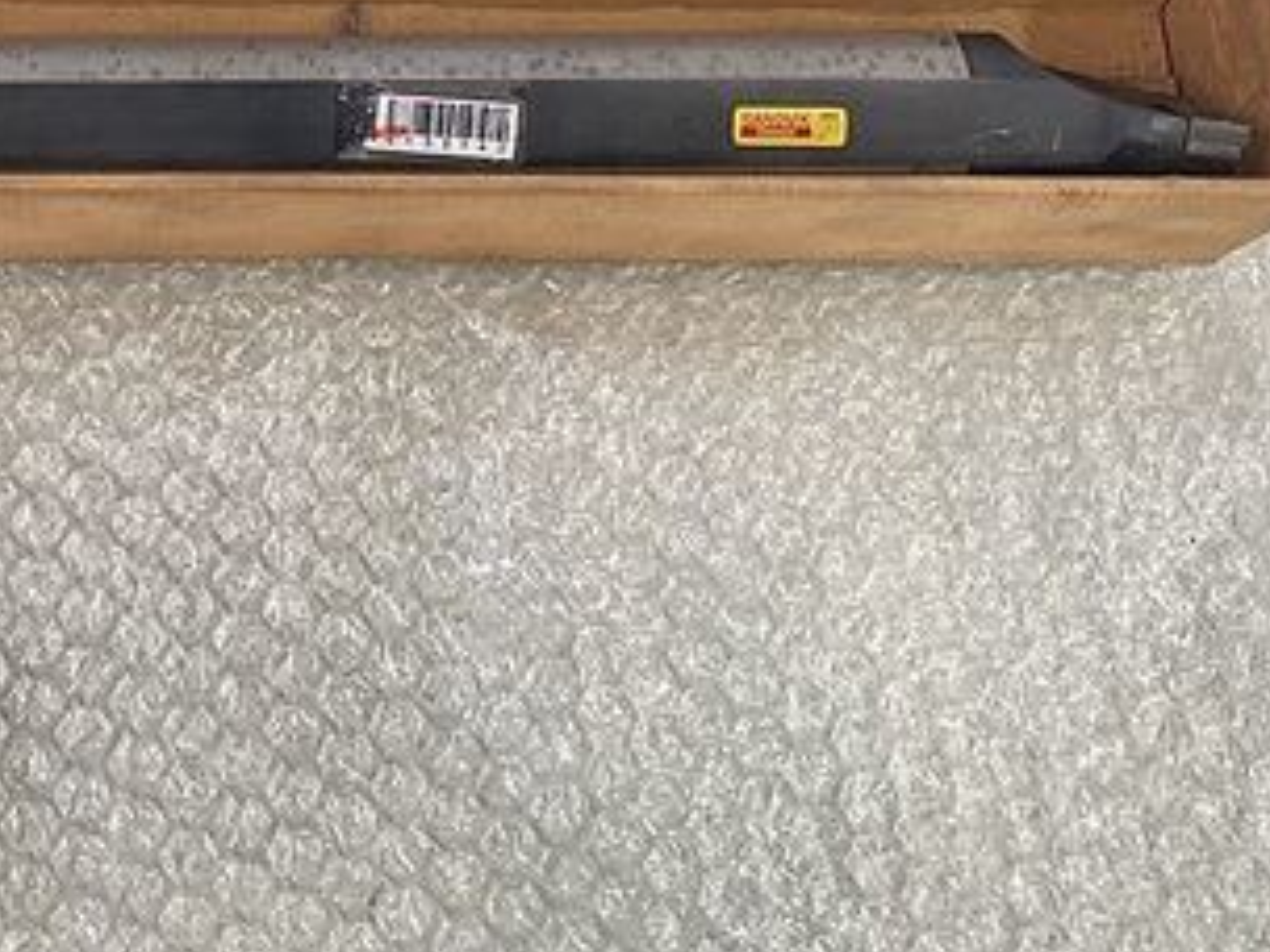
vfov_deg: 24.1
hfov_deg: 31.8
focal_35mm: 59
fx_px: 2165
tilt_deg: -64.6
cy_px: 84
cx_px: 238
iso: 125
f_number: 1.8
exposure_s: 1/60
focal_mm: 3.99
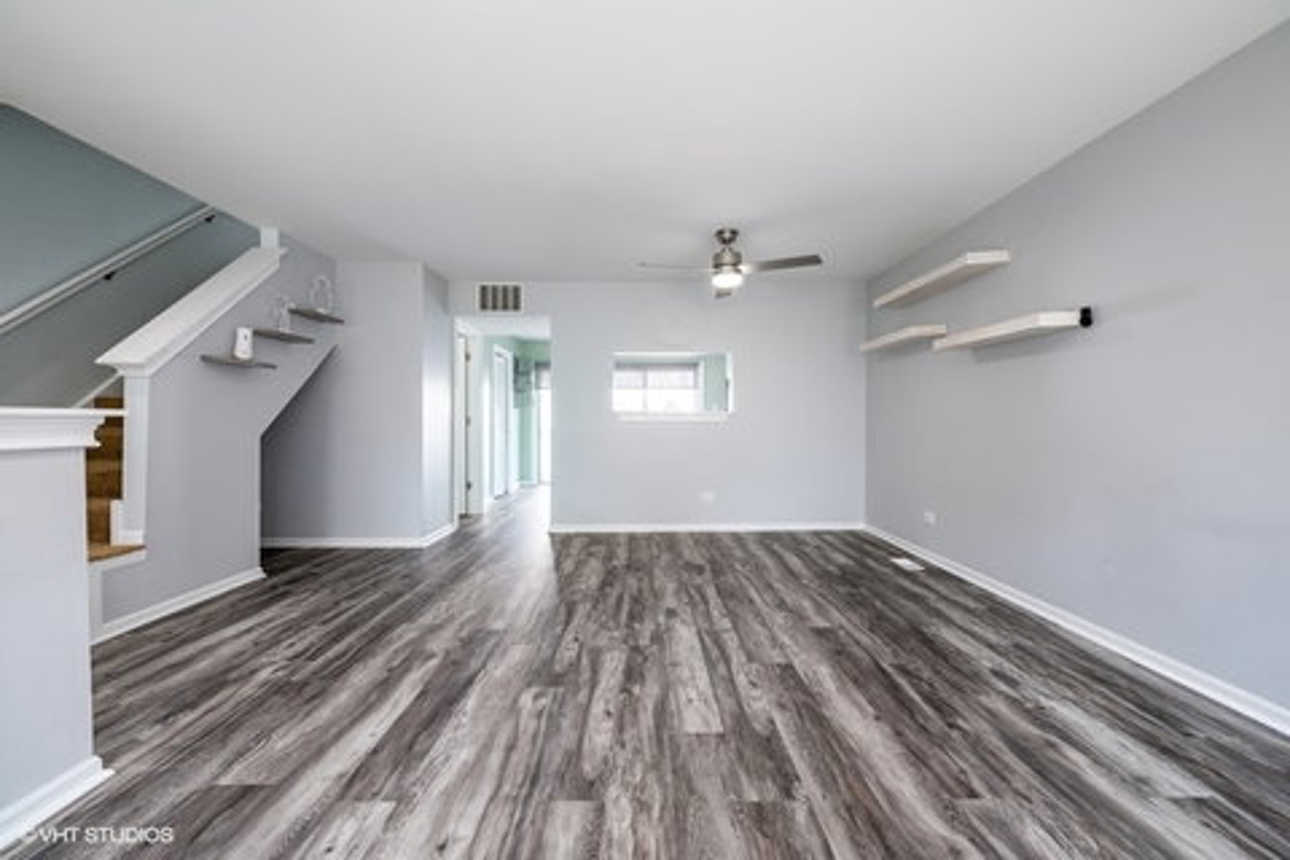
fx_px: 502
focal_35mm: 14
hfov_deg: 104.3
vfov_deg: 81.2
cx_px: 645
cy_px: 430
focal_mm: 14
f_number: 9.5
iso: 200
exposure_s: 1/15
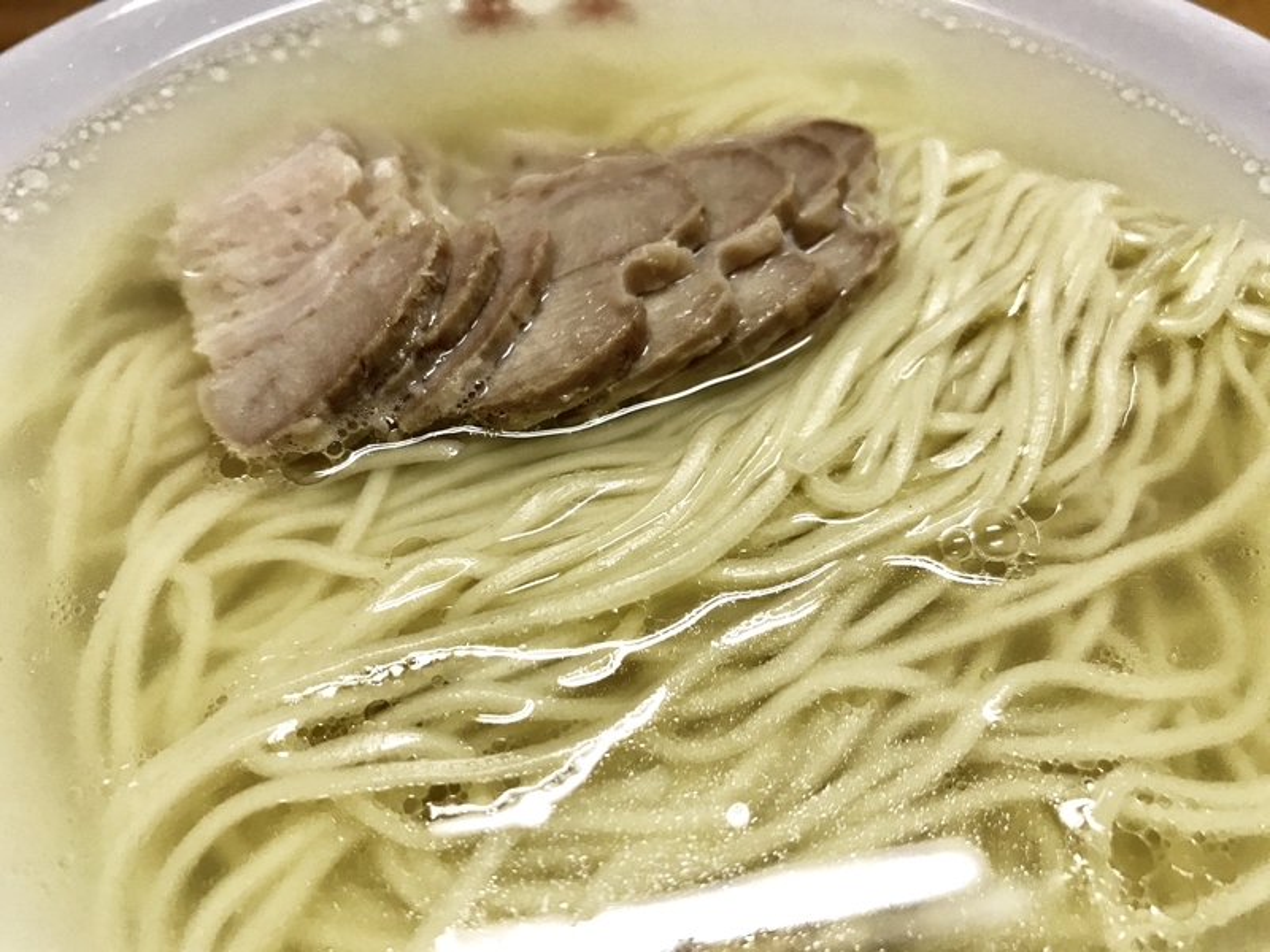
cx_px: 635
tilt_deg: -49.9
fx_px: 1027
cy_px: 476
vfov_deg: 49.7
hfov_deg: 63.4
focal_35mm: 28
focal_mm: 3.99
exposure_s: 1/20
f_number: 1.8
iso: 40
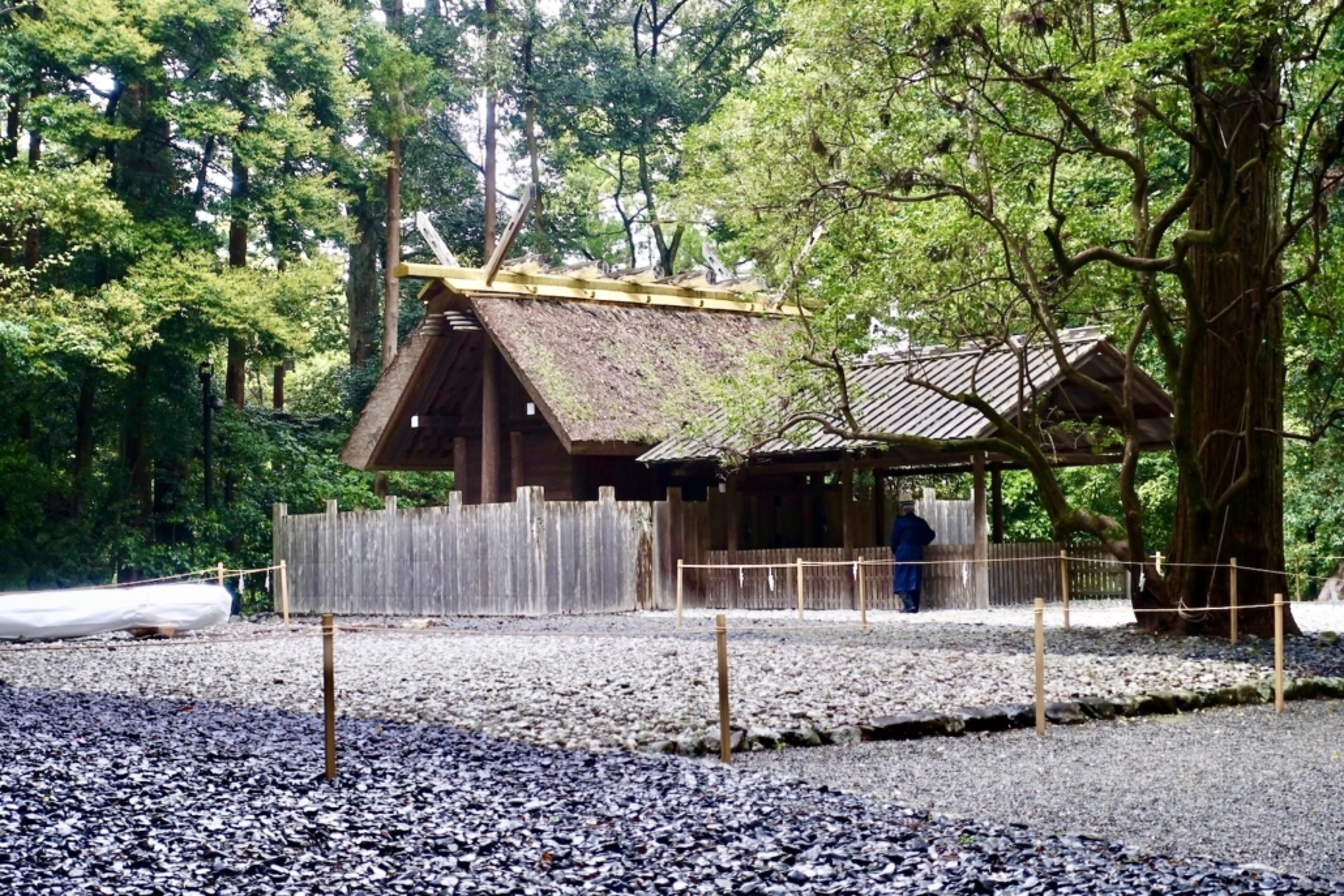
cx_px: 672
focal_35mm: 55
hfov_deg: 36.2
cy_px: 448
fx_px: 2053
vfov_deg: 24.6
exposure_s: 1/60
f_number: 2.8
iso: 200
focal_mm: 20.05
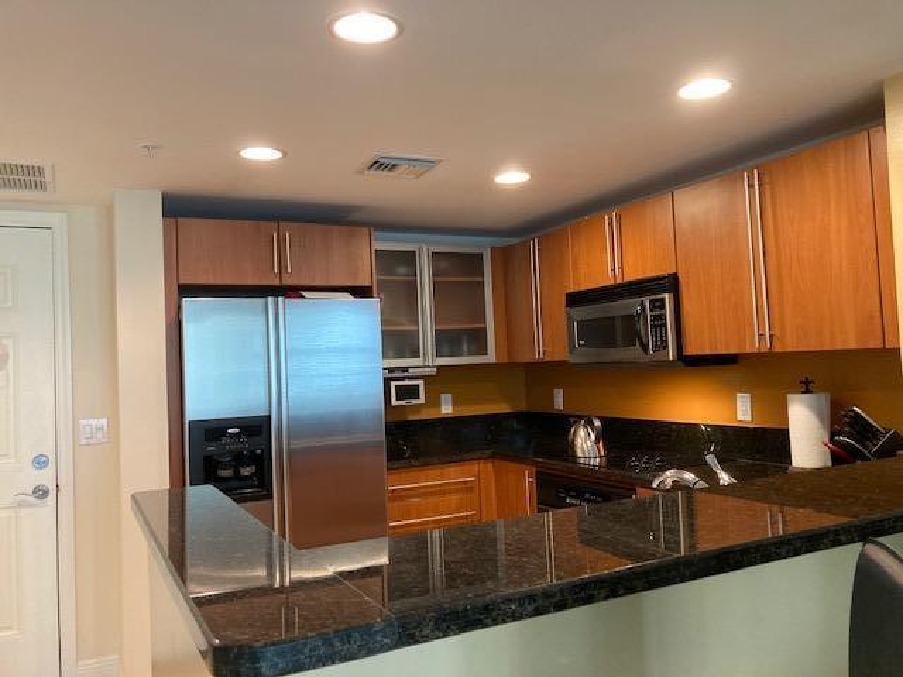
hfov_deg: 63.4
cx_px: 452
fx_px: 730
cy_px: 338
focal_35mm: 28
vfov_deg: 49.7
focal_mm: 3.99
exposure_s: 1/60
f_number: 1.8
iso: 250
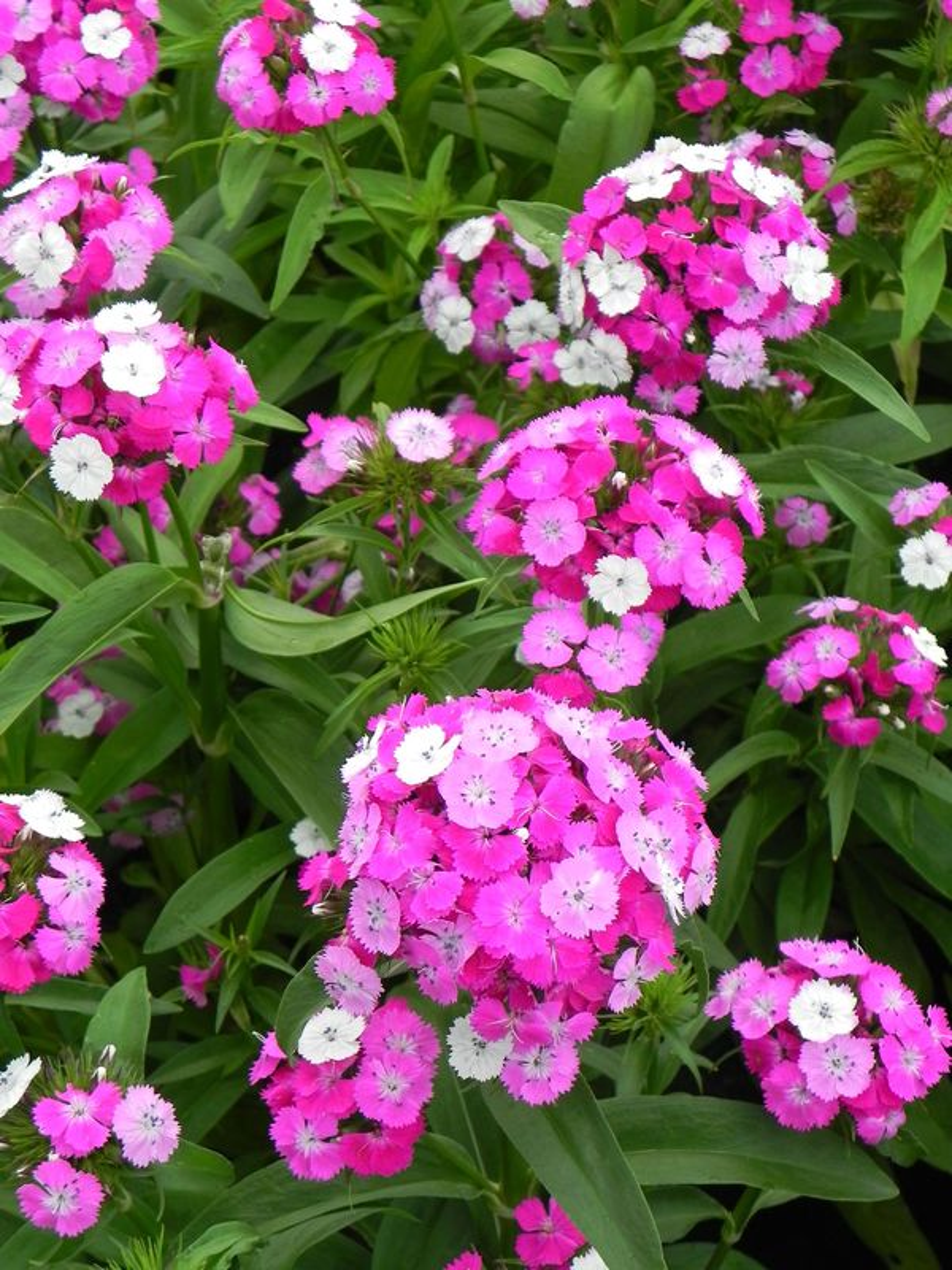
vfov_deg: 20.7
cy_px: 635
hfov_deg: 15.6
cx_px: 476
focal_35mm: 95
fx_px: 3484
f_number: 4.5
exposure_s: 1/250
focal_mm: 16.9
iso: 160
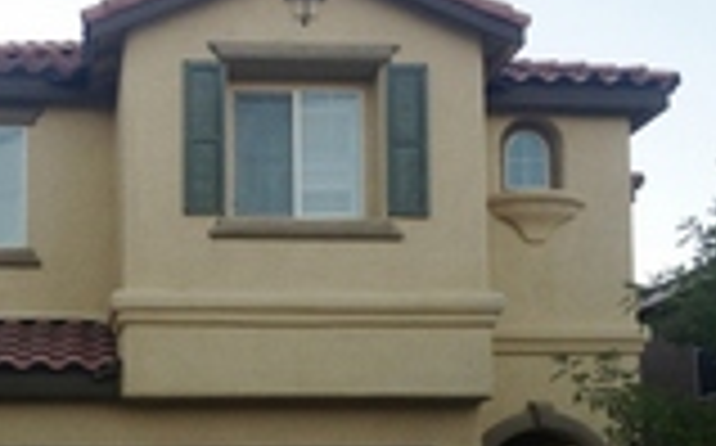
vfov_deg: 15.9
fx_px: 1579
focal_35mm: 81
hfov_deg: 25.2
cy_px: 387
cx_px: 176
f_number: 2.4
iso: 50
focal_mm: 4.28
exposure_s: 1/168
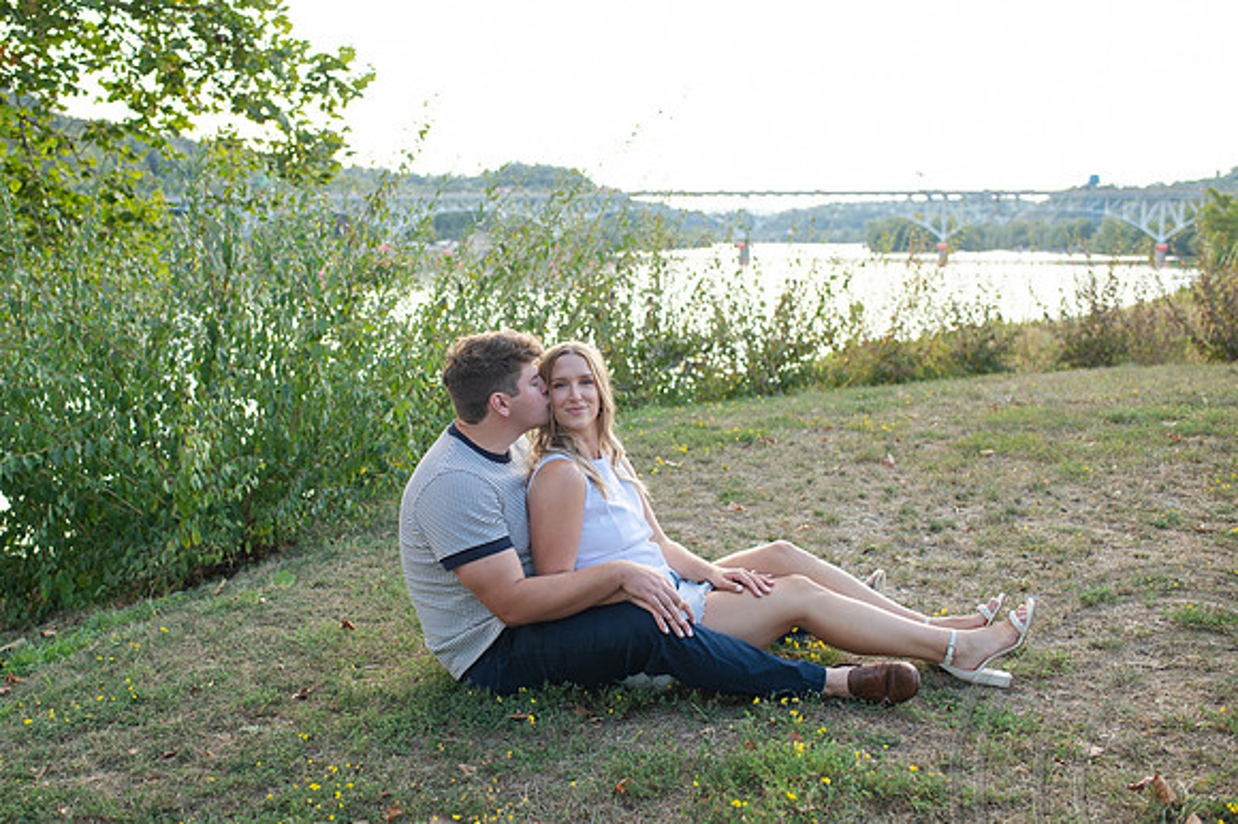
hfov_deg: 47.4
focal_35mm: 41
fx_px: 1405
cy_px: 434
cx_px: 543
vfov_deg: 32.7
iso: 100
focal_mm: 35
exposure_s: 1/320
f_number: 3.2
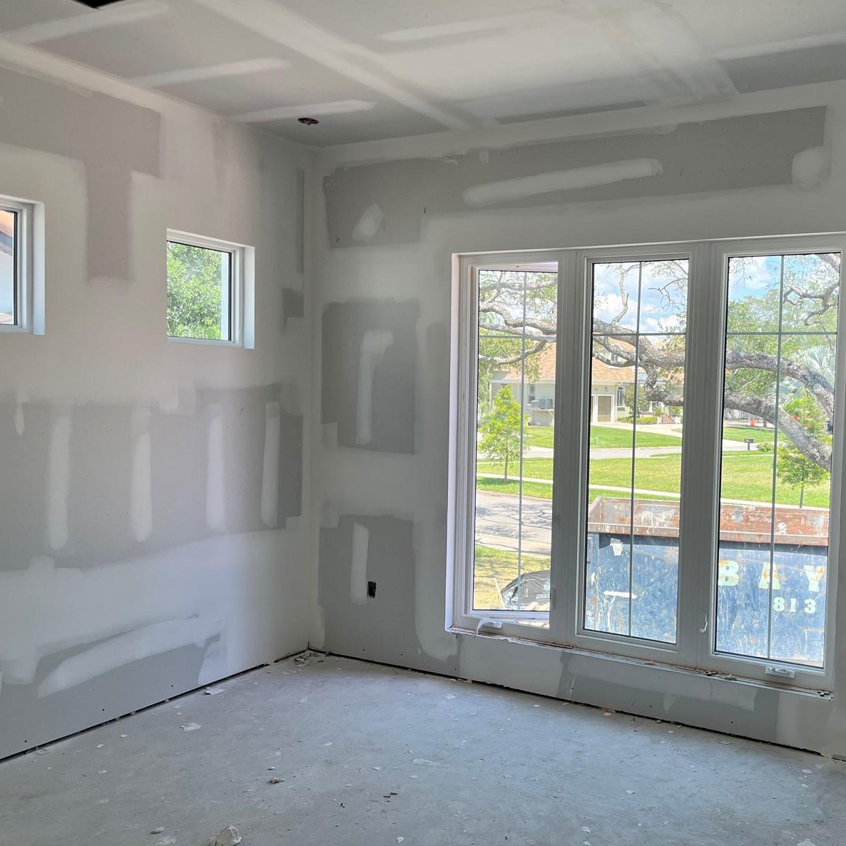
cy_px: 424
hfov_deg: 51.6
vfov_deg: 52.5
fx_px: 857
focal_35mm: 31
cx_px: 557
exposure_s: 1/487
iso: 50
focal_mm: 5.1
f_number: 1.6
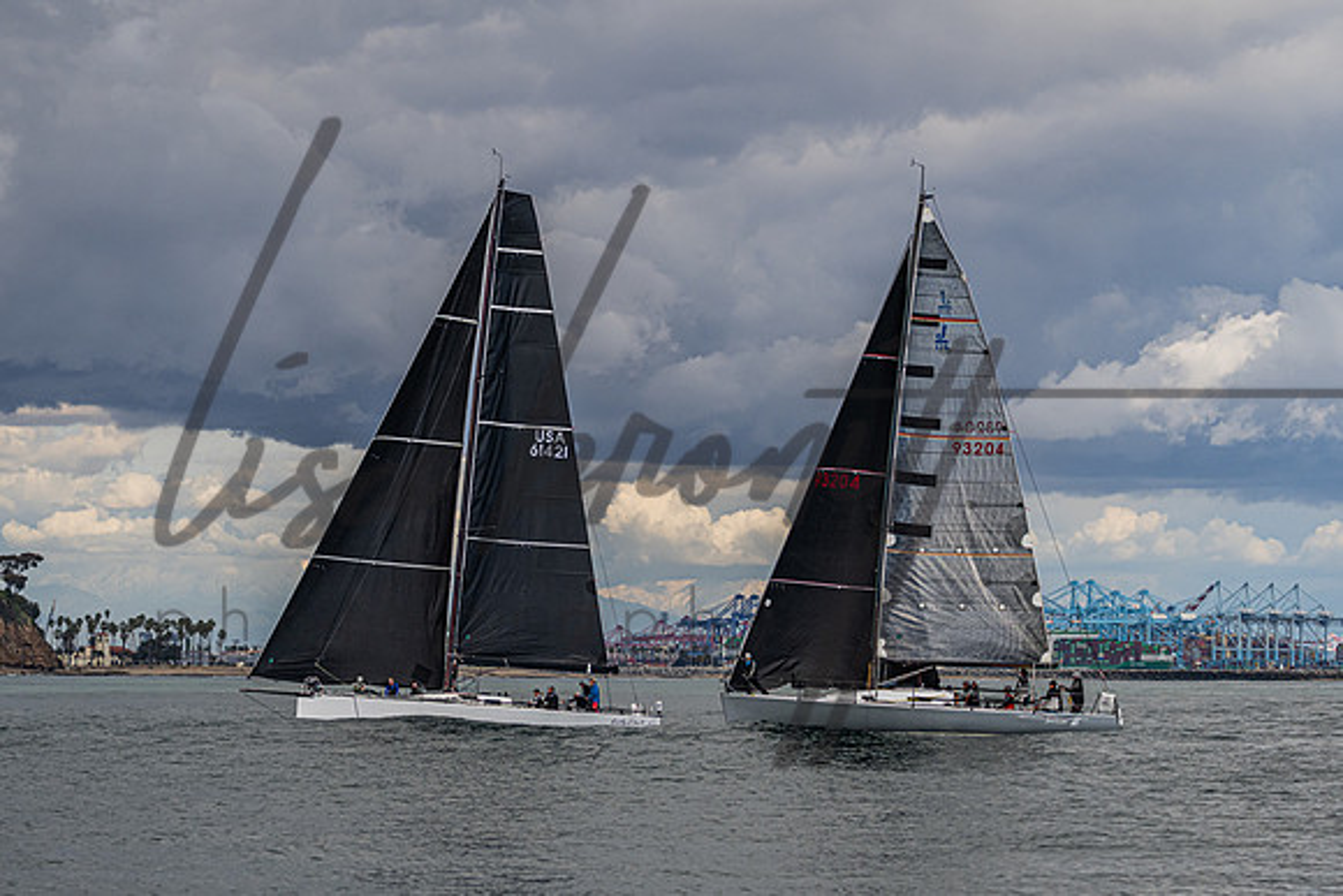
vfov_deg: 9.2
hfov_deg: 13.8
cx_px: 627
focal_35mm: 149
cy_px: 591
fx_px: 5568
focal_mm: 110
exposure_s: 1/3200
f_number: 5.6
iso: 400
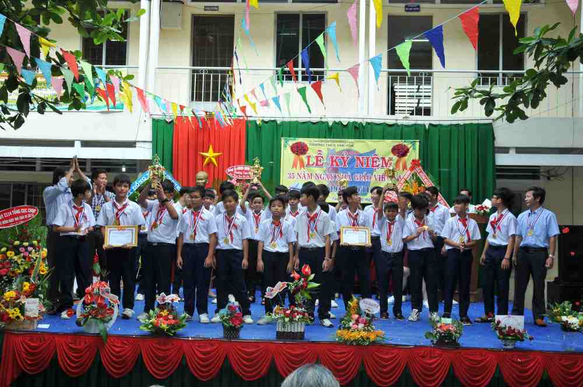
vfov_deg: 34.1
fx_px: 631
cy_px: 194
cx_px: 292
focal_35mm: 39
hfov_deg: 49.6
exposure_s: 1/80
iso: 200
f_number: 8
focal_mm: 26
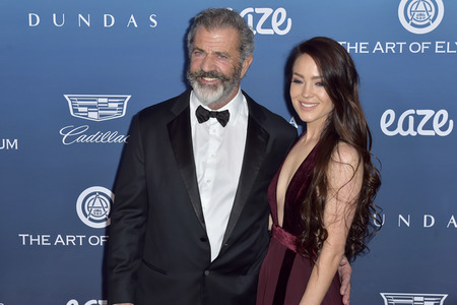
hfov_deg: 35.6
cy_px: 152
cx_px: 228
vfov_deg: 24.2
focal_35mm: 56
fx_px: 711
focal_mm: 56
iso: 250
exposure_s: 1/250
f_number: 5.6
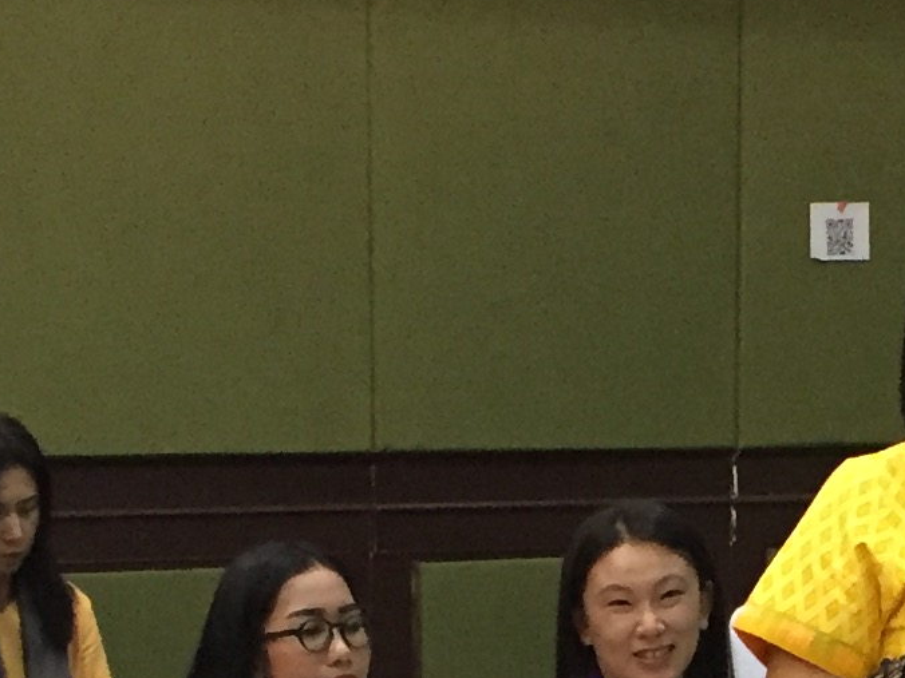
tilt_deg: -11.9
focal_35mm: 140
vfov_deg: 10.1
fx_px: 3660
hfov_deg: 14.0
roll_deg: -1.3
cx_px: 750
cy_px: 1178
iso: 320
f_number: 2.2
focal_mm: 4.15
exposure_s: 1/33
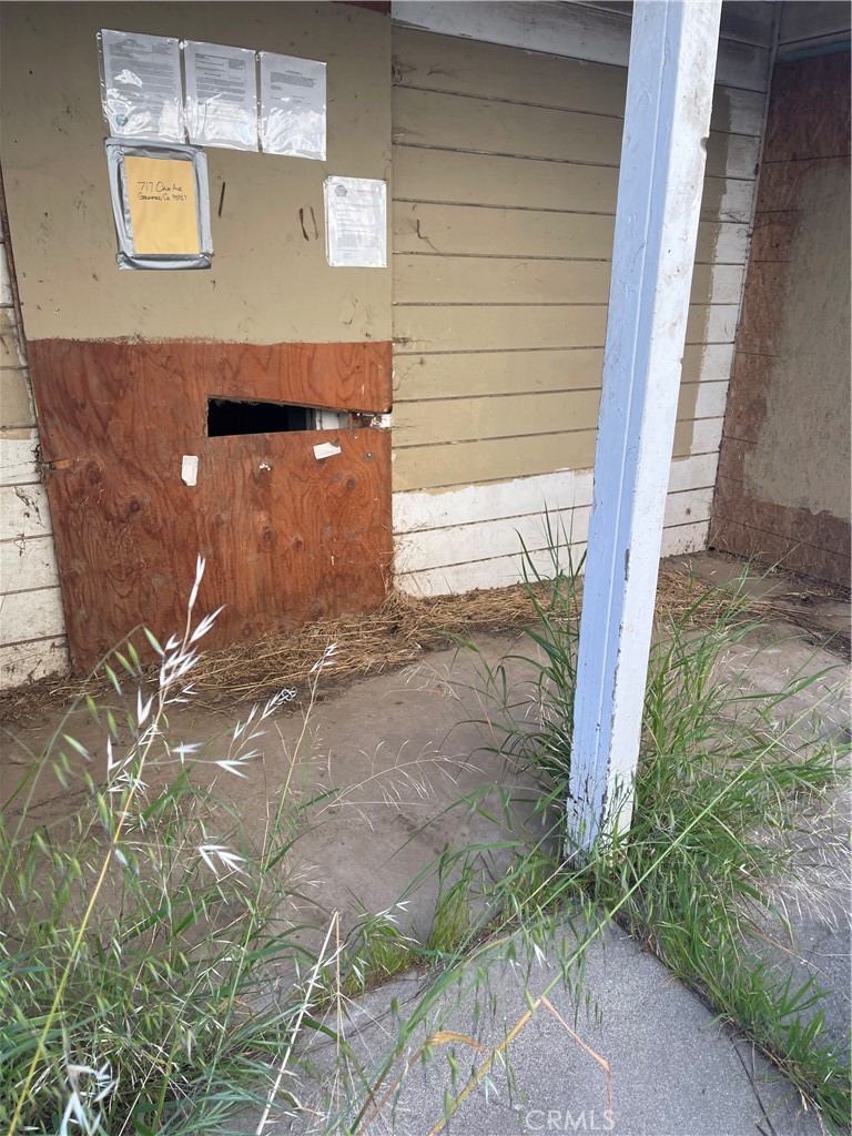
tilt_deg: -18.8
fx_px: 853
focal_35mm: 26
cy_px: 568
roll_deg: -1.1
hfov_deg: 53.1
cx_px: 426
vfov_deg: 67.3
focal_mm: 5.1
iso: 50
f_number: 1.6
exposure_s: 1/393
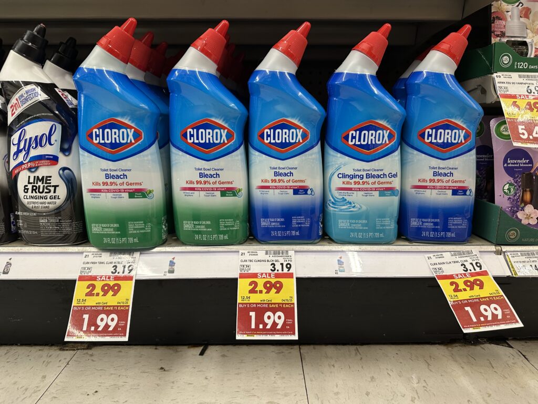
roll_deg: +0.8
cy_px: 202
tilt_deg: -11.3
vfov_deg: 56.8
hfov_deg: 71.6
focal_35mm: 24
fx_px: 373
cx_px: 269
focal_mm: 6.86
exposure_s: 1/63
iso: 200
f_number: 1.78
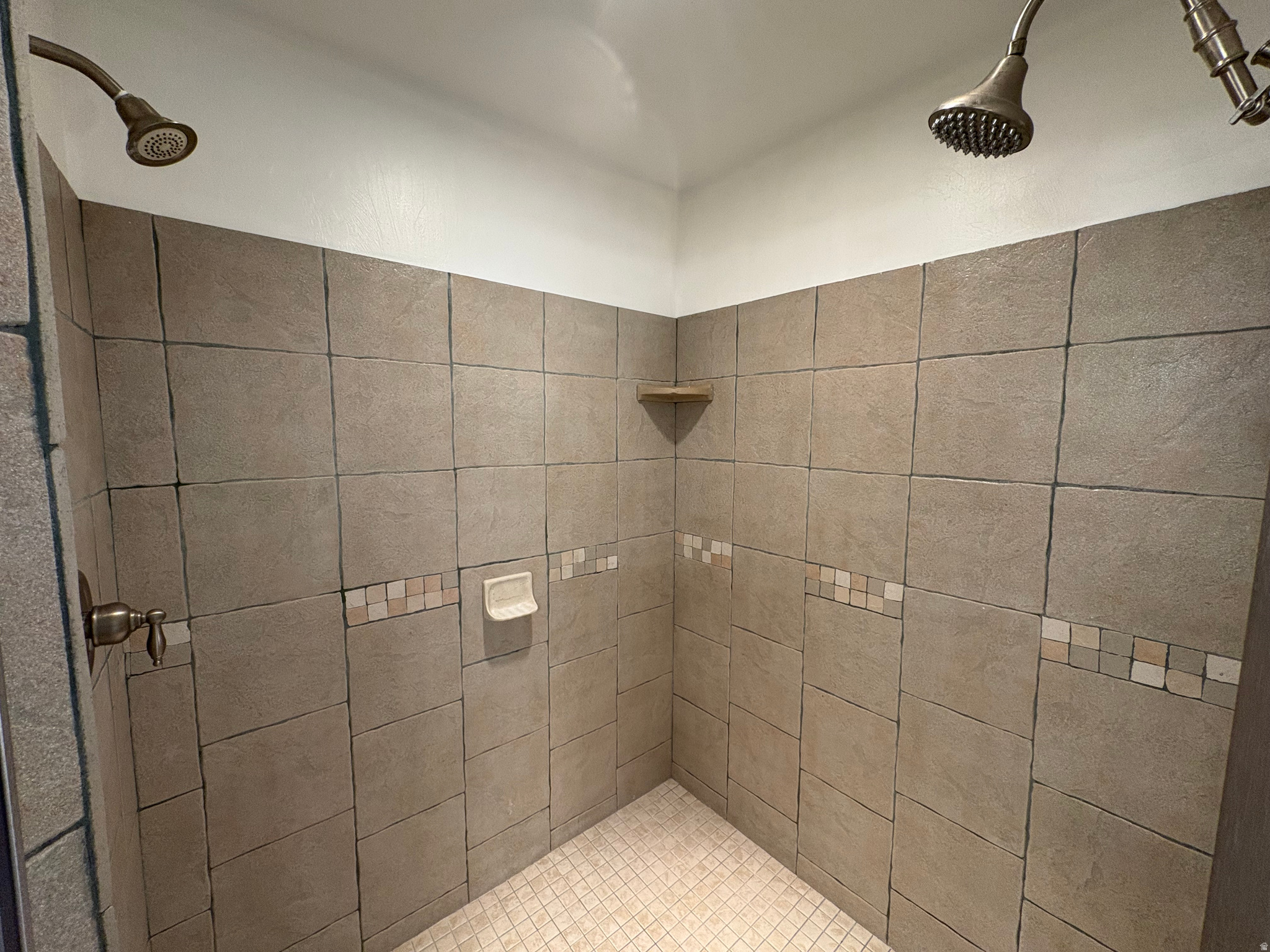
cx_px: 635
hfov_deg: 102.1
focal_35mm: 14
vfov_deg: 85.7
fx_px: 514
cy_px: 476
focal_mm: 2.22
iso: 200
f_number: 2.2
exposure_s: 1/60
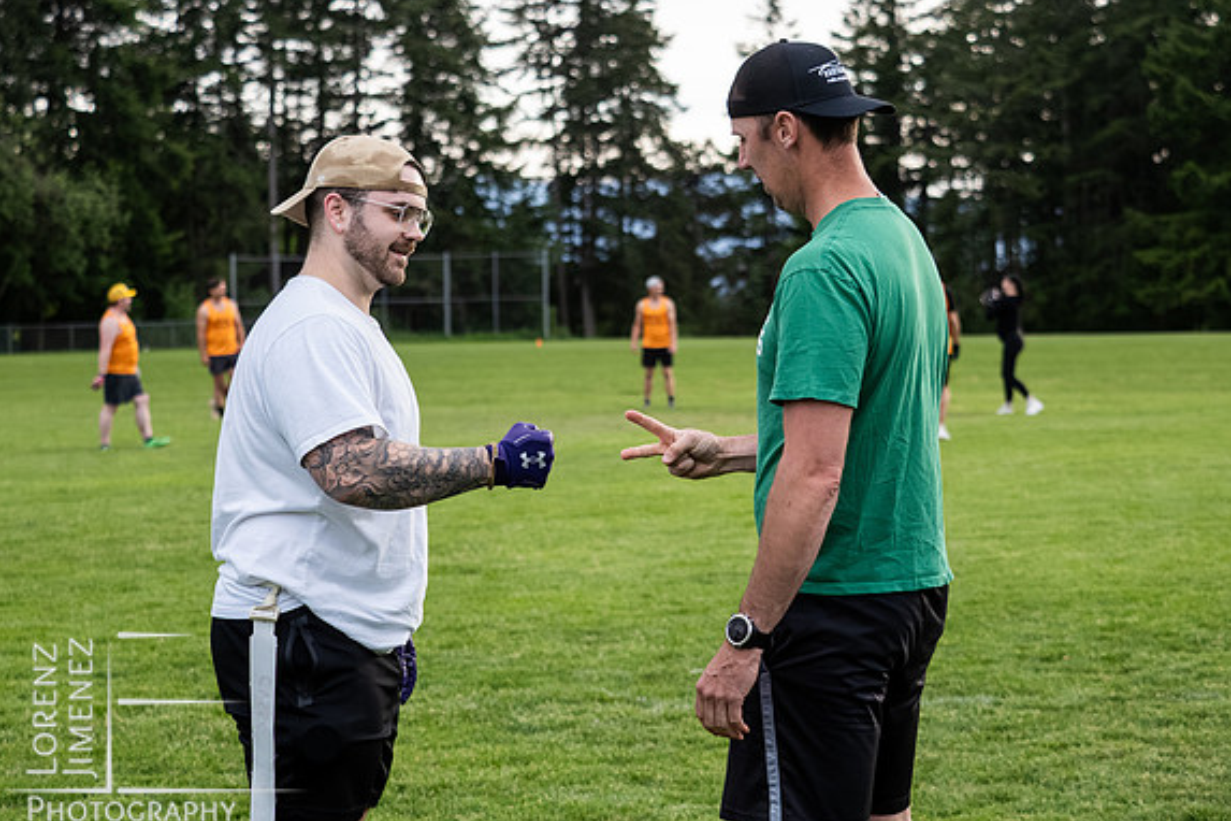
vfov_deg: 14.7
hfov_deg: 21.9
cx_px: 676
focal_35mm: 93
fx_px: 3180
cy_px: 365
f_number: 2.8
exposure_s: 1/1600
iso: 800
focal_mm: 40
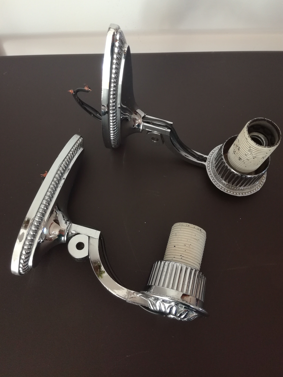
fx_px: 305
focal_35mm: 28
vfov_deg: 63.4
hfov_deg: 49.7
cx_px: 138
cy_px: 183
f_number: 2
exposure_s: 1/33.3
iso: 125
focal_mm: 3.79
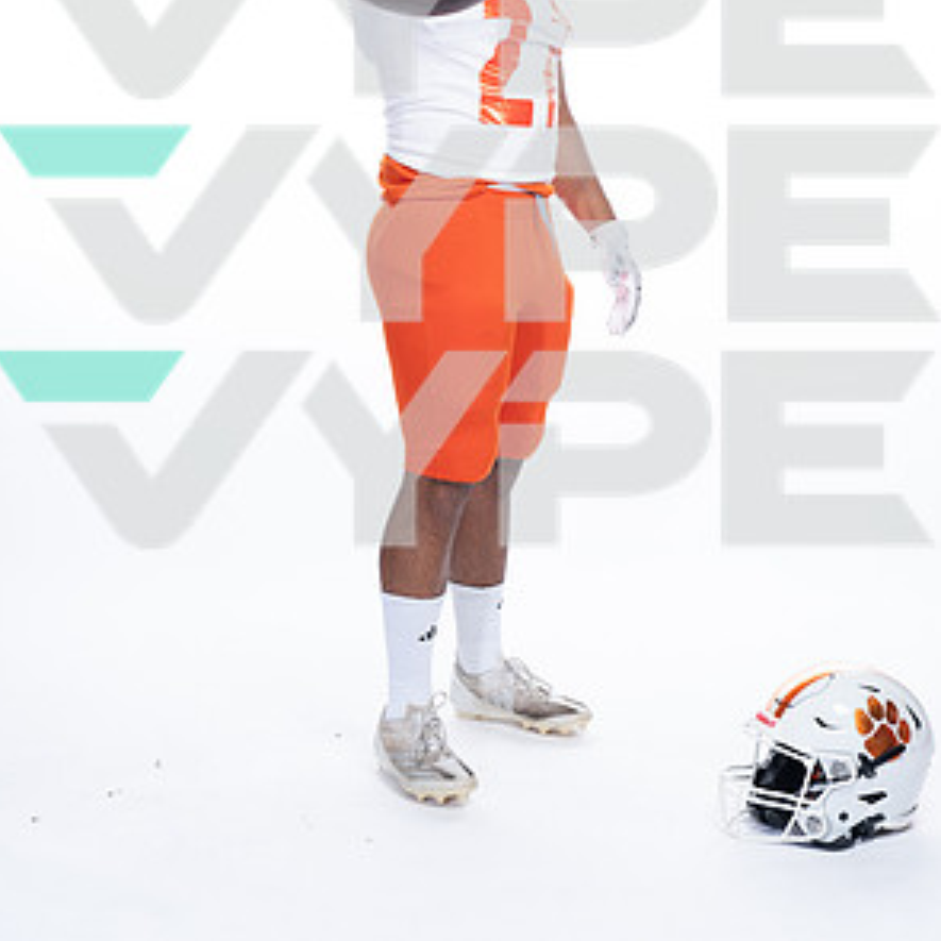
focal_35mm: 74
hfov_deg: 23.4
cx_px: 469
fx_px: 2276
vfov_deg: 23.1
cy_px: 226
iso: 400
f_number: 5.6
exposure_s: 1/250
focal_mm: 57
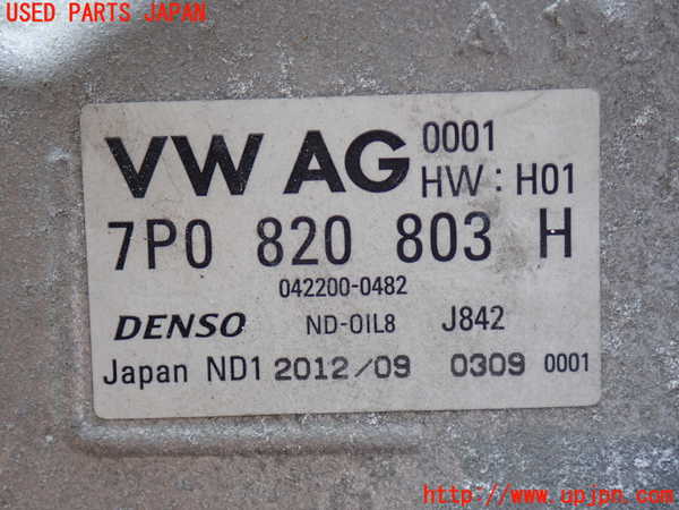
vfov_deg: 19.1
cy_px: 255
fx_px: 1510
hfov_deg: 25.3
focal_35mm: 77
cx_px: 340
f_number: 4.1
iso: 250
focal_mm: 13.65
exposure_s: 1/80
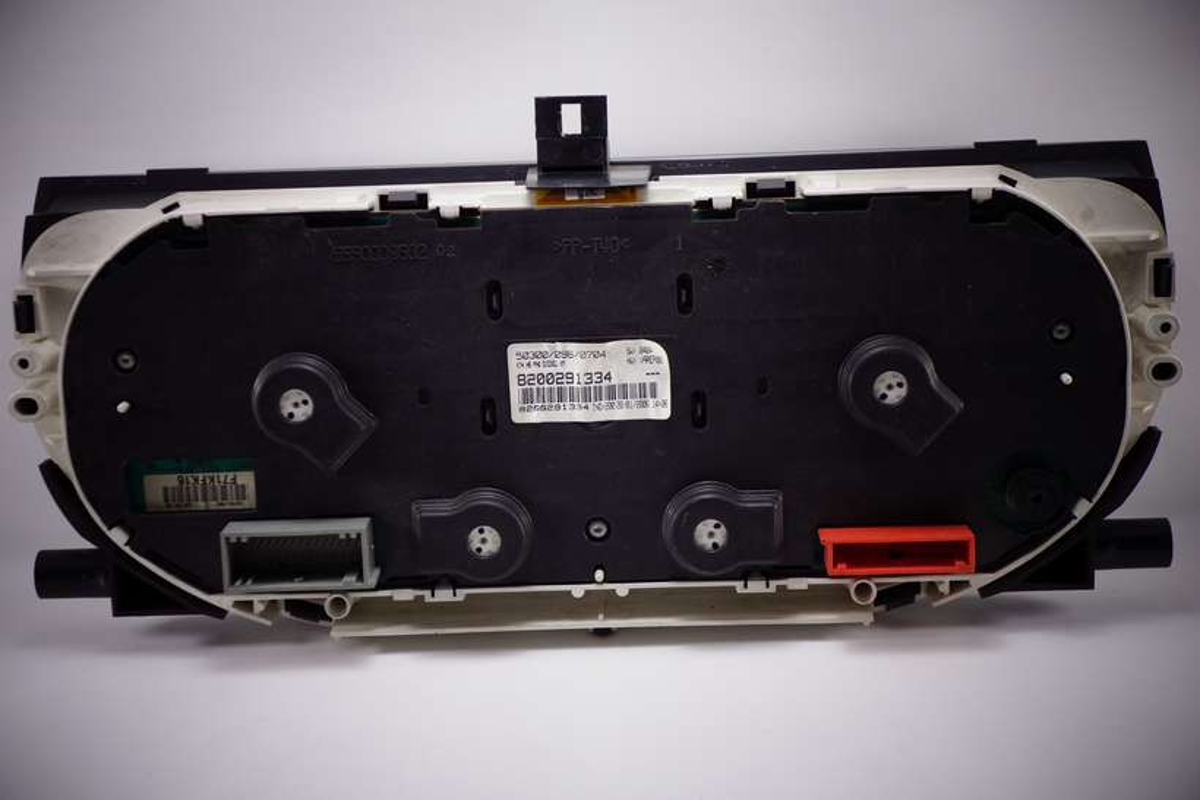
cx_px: 600
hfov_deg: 32.9
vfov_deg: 22.3
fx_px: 2034
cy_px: 400
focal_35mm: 61
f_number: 3.5
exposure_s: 1/80
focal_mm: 22.49
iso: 125
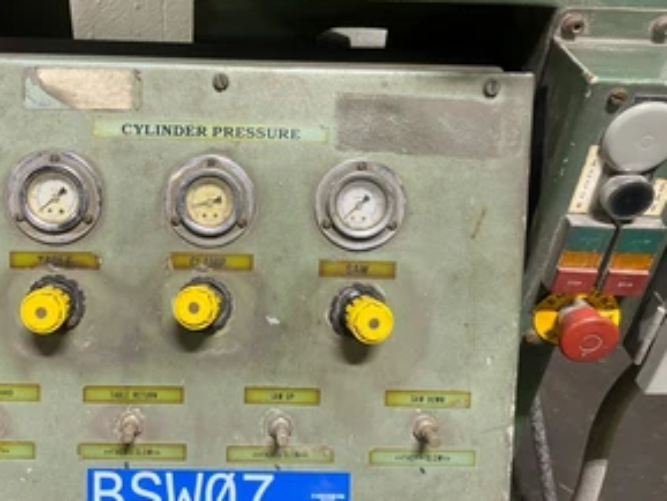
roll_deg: -3.0
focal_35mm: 36
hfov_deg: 51.0
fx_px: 694
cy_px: 247
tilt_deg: -35.0
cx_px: 263
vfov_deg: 39.7
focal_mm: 4.25
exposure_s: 1/60
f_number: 1.8
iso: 160
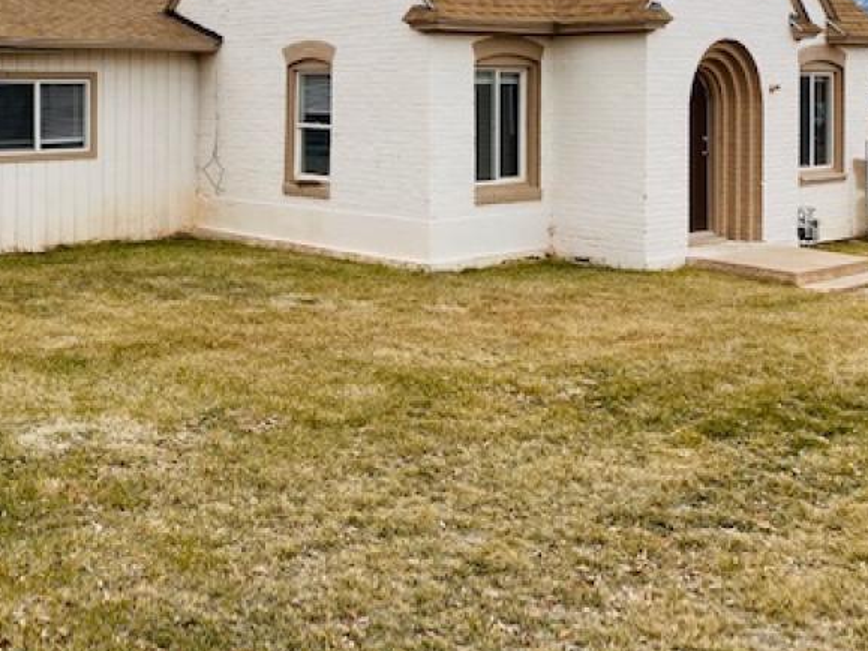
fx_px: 1153
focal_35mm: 46
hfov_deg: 40.2
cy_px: 96
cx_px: 229
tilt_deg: +0.8
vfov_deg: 30.4
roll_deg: +0.0
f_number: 1.8
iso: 32
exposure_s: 1/2632
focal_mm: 4.25
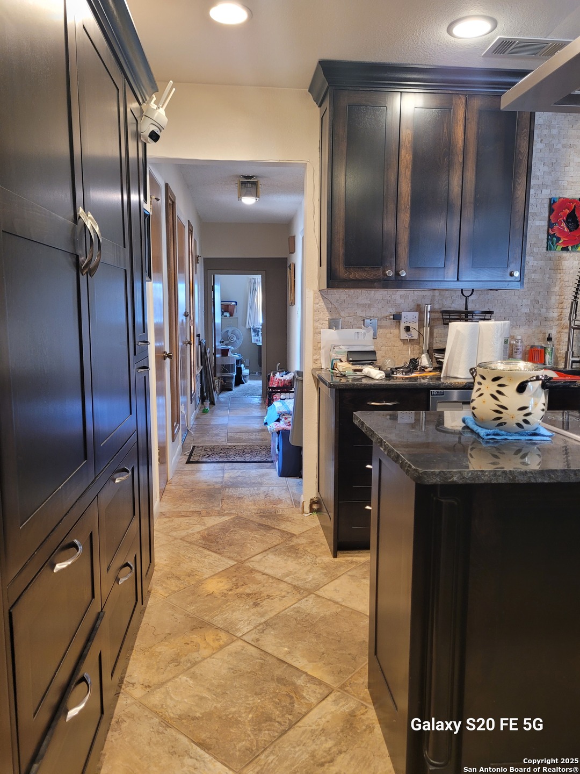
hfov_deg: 53.1
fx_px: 581
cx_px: 290
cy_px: 387
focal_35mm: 26
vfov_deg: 67.3
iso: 200
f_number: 1.8
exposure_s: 1/40
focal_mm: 5.4
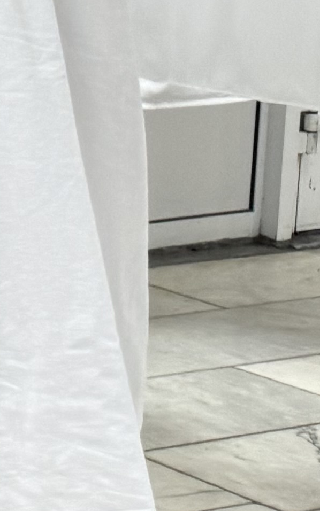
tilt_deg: -8.4
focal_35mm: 152
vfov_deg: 13.6
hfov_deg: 6.2
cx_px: -1160
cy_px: 44
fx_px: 2120
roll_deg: +0.4
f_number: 1.78
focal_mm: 6.86
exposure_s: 1/50
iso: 125
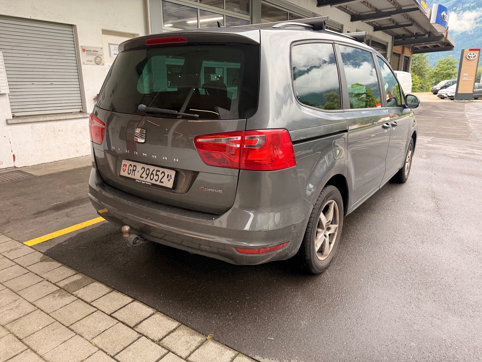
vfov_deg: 56.8
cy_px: 181
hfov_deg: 71.6
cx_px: 241
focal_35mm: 24
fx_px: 334
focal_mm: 6.76
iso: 64
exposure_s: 1/192
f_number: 1.78
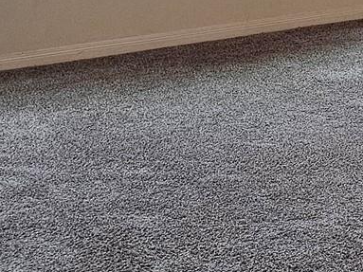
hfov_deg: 15.4
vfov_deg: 11.5
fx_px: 1289
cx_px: 454
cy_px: -155
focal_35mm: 123
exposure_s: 1/120
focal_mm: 6.3
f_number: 1.7
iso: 500
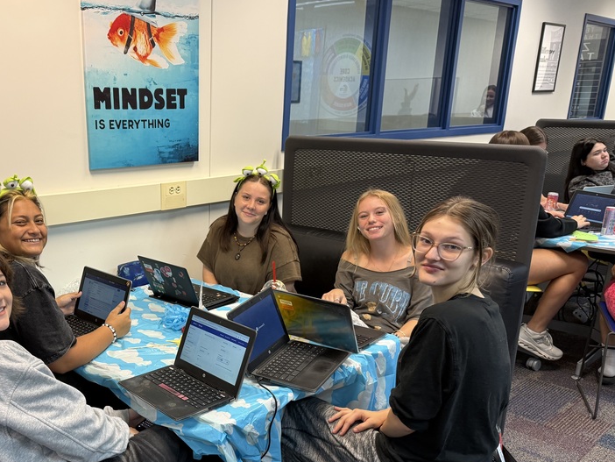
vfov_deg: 40.2
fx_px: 622
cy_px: 307
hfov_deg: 51.3
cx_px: 189
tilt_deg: -17.4
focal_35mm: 35
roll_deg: +0.4
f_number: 1.78
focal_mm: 6.76
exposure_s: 1/60
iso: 200
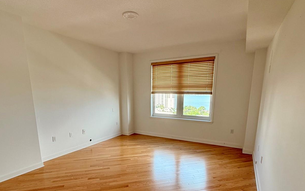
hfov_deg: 85.0
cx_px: 150
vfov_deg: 58.4
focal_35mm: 20
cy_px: 126
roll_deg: -0.4
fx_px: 166
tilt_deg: -11.1
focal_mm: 2.22
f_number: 2.2
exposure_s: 1/120
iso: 64
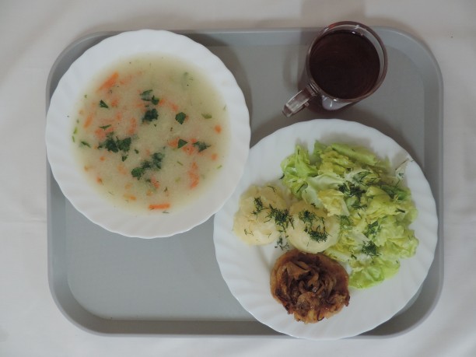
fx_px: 330
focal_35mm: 24
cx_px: 238
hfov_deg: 71.6
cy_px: 178
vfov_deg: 56.8
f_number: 3
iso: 400
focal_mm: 4.3
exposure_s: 1/30
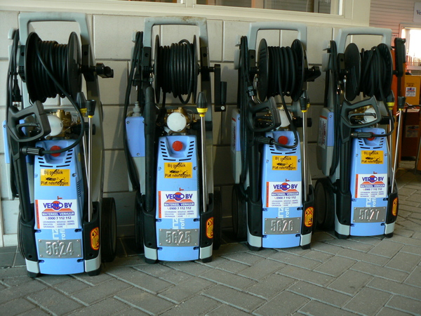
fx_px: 438
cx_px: 210
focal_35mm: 36
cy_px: 158
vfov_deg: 39.7
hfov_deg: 51.4
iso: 100
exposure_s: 1/30
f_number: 2.8
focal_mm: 6
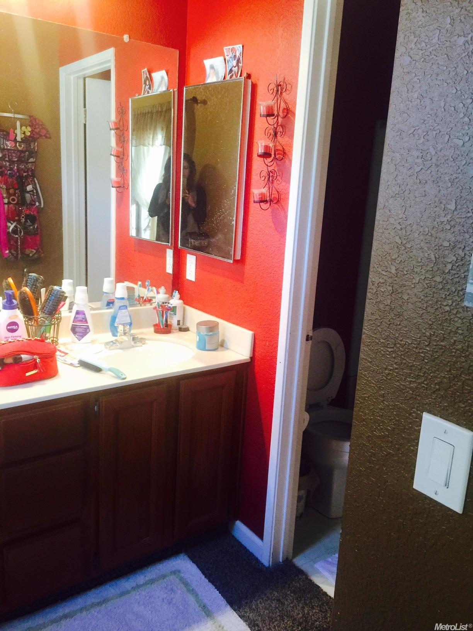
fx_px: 528
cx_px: 236
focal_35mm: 29
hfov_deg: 48.2
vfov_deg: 61.7
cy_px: 316
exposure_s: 1/15
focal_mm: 4.15
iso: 64
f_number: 2.2
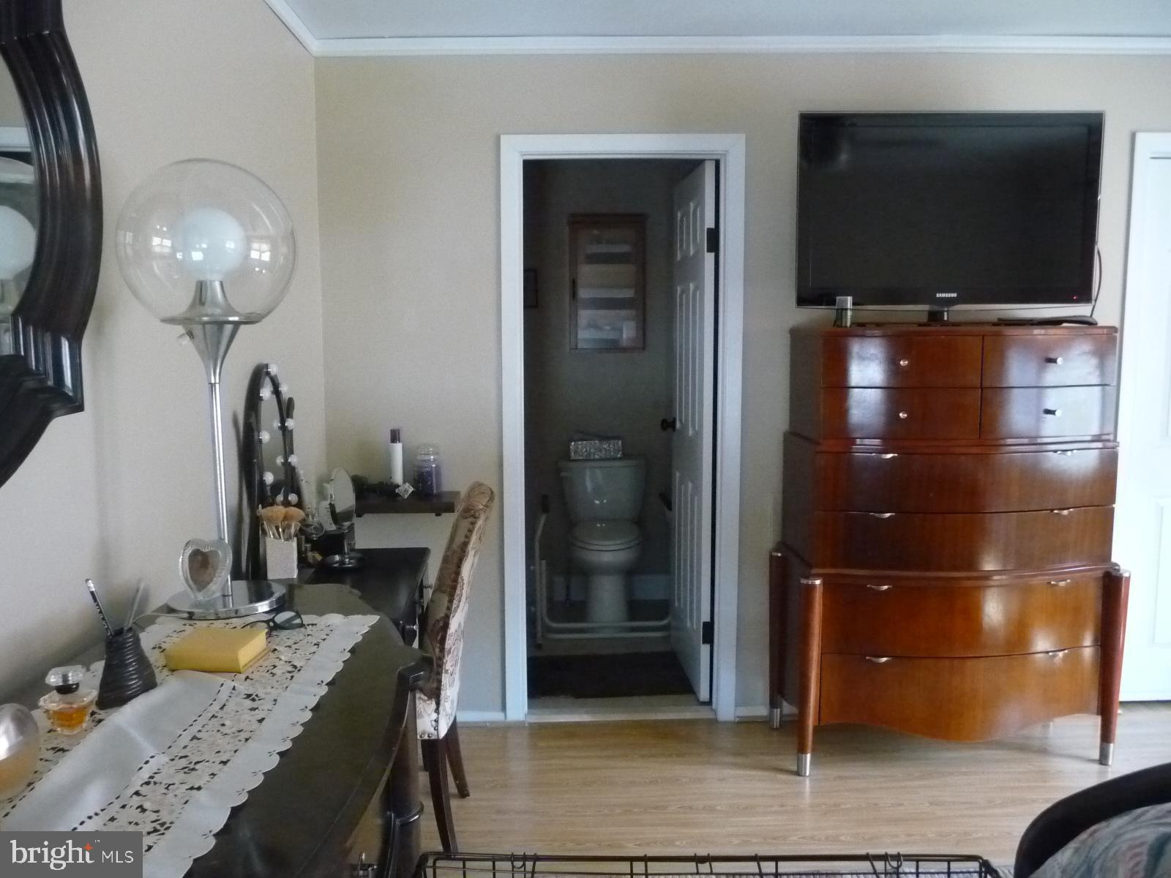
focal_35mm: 28
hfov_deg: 63.4
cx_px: 586
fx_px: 947
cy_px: 439
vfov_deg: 49.7
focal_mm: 4.7
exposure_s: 1/25
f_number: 3.3
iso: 800
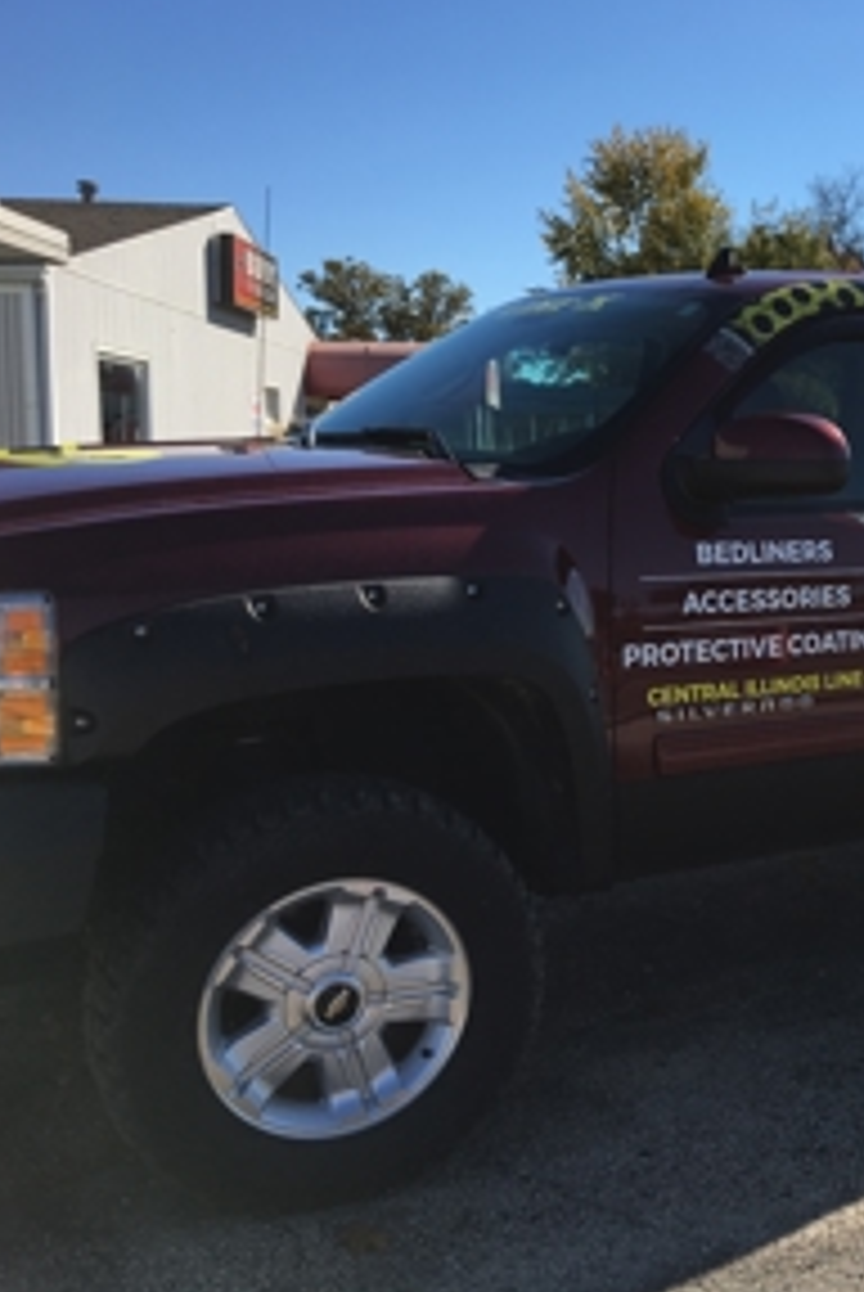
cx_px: 828
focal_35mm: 42
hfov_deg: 30.1
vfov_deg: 46.4
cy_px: 630
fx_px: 1508
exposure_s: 1/1508
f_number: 2.2
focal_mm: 4.15
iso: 25
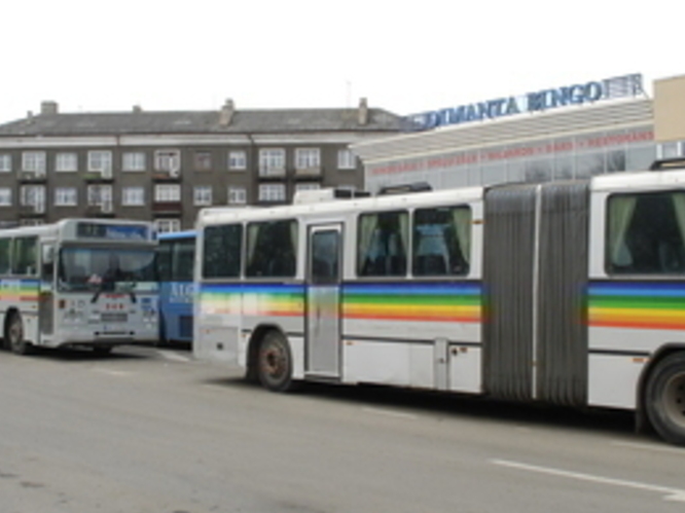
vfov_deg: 29.1
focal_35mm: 50
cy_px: 239
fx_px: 989
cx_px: 325
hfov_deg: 38.2
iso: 500
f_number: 9.5
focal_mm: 18
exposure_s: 1/350
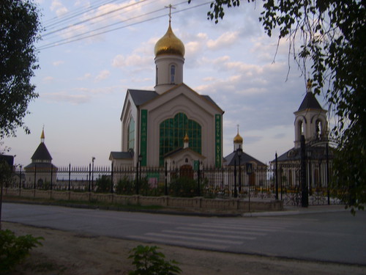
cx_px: 183
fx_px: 370
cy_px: 138
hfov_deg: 52.6
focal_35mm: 35
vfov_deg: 40.7
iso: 50
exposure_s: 1/180
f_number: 2.8
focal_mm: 5.8
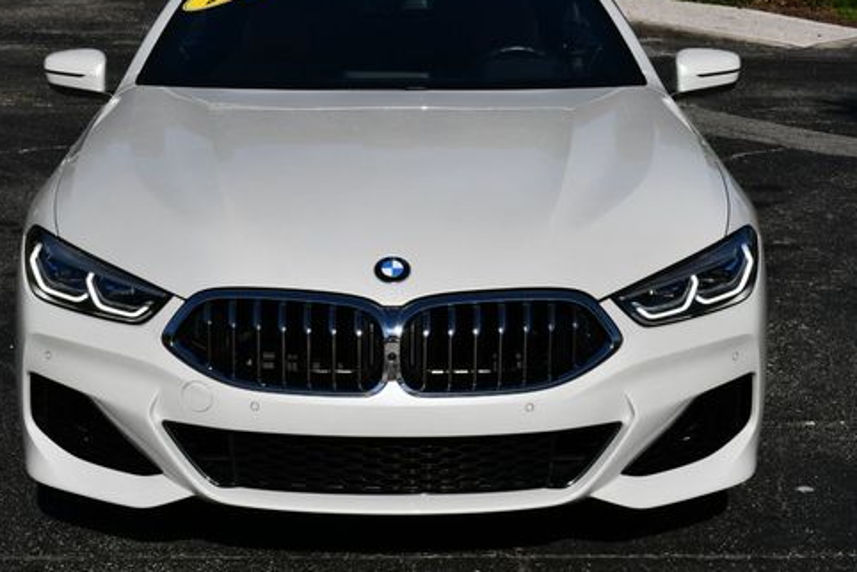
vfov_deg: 16.1
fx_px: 2025
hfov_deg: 23.9
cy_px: 245
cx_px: 391
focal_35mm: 85
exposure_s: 1/400
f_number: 10
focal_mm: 32
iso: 100
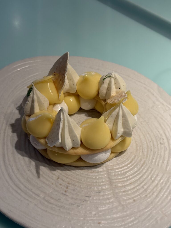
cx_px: 86
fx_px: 316
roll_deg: -1.3
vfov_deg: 39.7
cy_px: 114
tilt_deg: -42.8
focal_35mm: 48
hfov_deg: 30.3
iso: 100
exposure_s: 1/82
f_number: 1.78
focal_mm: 6.76
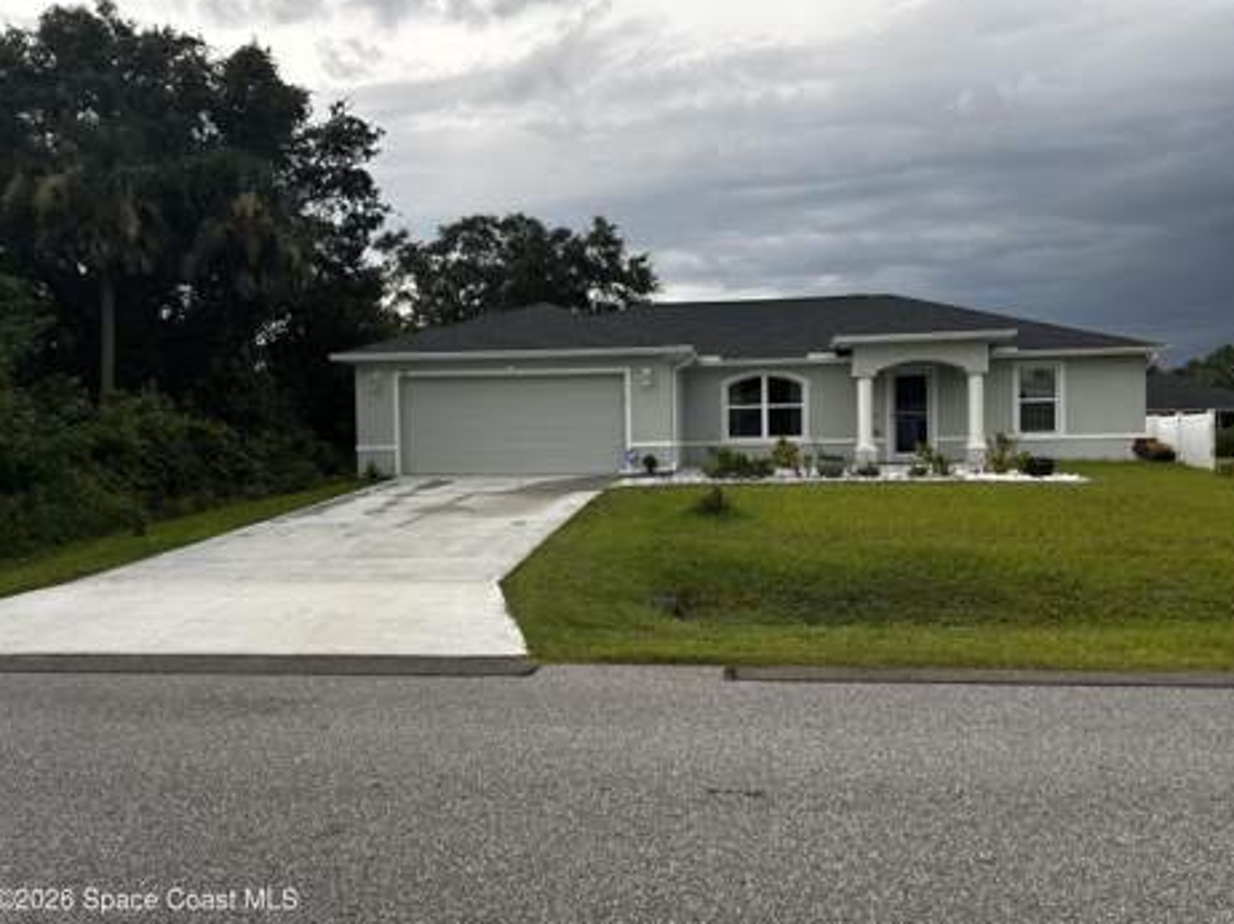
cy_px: 461
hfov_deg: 65.3
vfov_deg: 51.3
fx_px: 962
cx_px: 633
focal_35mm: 27
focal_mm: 5.7
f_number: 1.5
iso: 50
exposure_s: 1/488
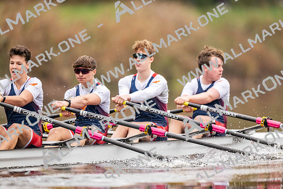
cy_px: 94
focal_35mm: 600
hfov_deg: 3.4
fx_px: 4718
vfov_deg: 2.3
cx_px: 142
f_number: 4
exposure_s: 1/2500
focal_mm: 600
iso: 4000
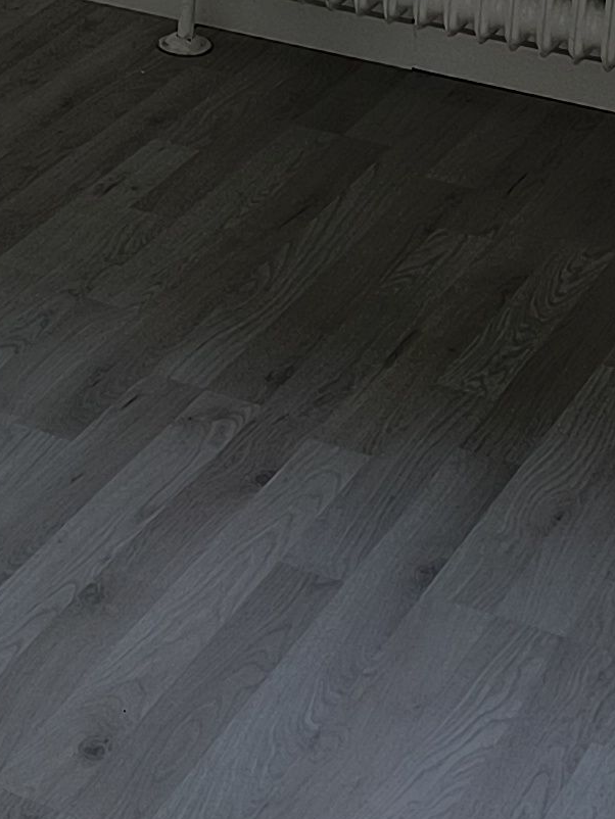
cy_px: -271
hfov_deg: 12.0
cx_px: -346
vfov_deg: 15.9
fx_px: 2770
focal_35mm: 117
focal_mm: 6.14
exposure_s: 1/100
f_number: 1.65
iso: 200
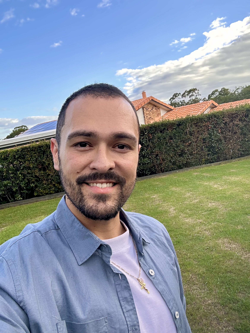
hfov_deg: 46.8
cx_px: 125
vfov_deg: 60.0
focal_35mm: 30
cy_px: 166
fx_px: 289
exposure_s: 1/165
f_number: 1.9
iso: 32
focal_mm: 2.69
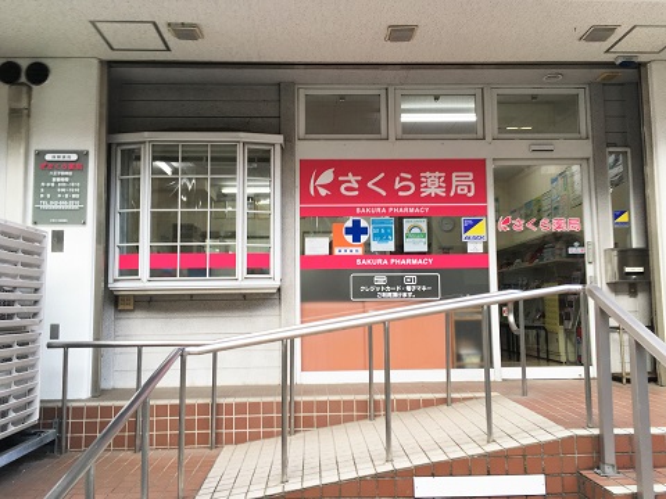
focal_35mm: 29
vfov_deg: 48.2
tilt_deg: +6.5
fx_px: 558
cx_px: 333
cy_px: 250
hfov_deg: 61.7
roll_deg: -1.4
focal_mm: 4.15
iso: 32
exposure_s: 1/120
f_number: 2.2
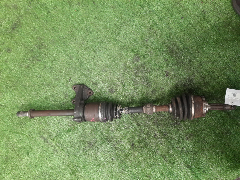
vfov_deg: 54.9
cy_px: 90
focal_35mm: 25
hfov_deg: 69.4
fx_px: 173
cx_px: 120
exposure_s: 1/50
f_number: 2
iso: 168
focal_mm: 4.6
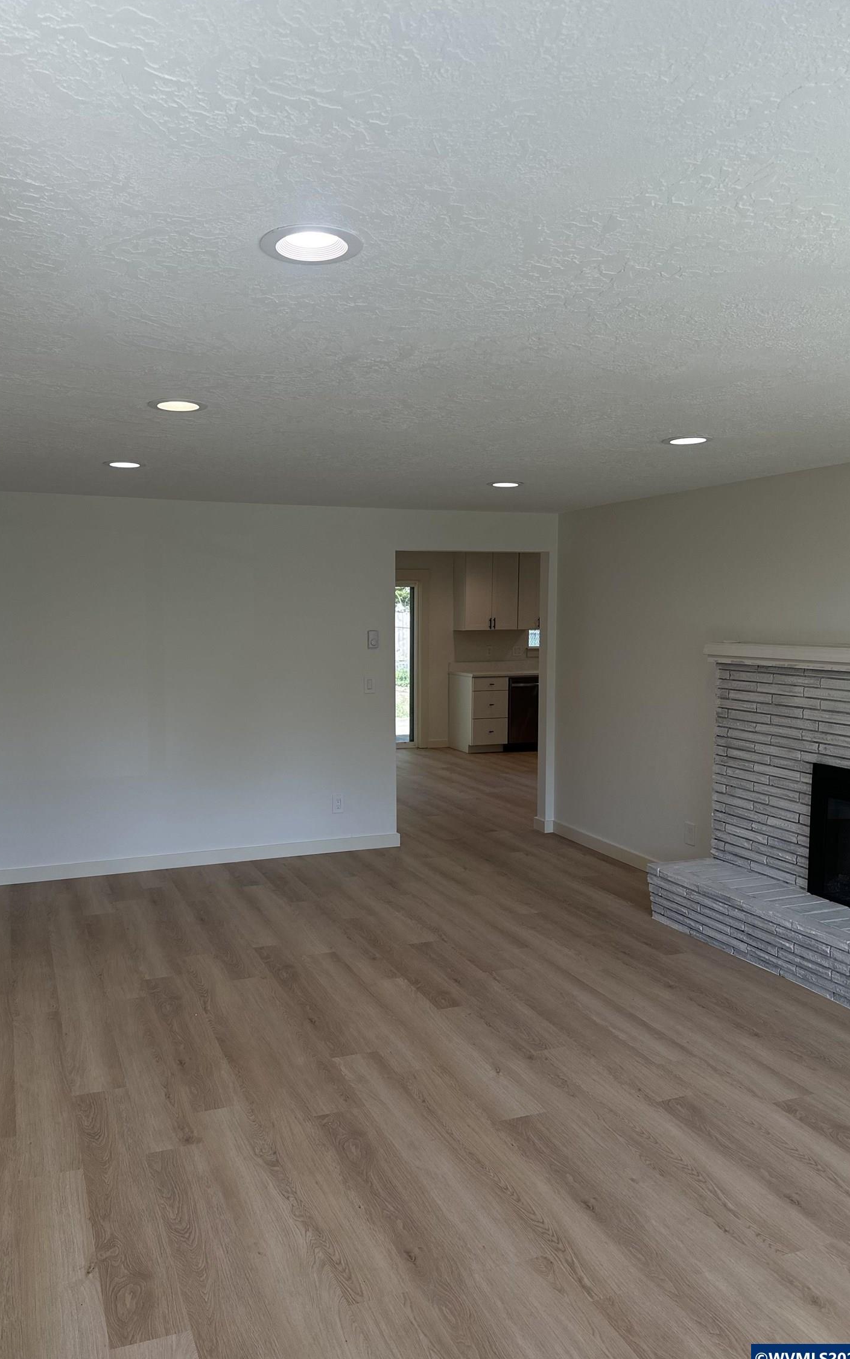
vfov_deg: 70.4
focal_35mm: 26
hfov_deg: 47.4
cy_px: 679
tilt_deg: -3.4
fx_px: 964
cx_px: 350
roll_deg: +1.2
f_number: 1.78
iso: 80
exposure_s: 1/370
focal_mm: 6.86
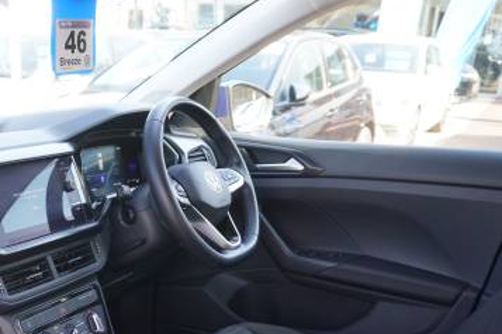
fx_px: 600
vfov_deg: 30.8
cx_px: 112
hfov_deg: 43.6
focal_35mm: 43
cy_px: 241
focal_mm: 16
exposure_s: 1/60
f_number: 4
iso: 400
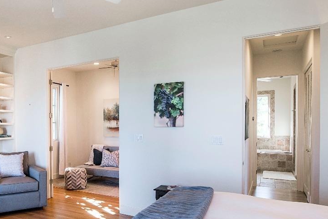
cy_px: 133
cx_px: 91
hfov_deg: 60.9
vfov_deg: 44.7
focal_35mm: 29
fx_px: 264
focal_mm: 14
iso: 250
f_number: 9
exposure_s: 1/10
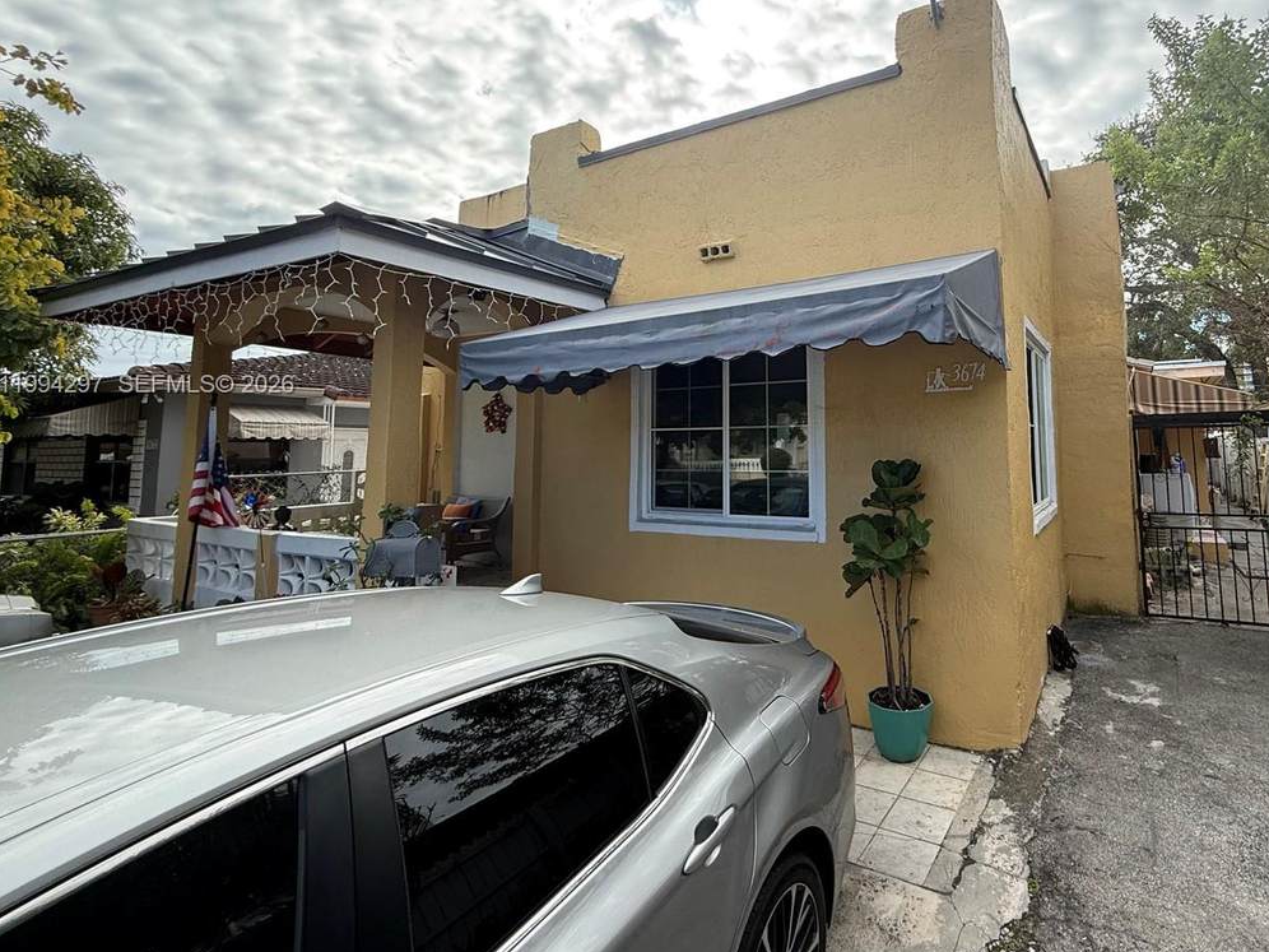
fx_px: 660
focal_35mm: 18
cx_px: 792
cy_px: 386
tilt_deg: +6.9
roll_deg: -0.4
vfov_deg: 70.9
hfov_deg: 86.1
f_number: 2.2
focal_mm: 2.22
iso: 64
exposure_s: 1/672
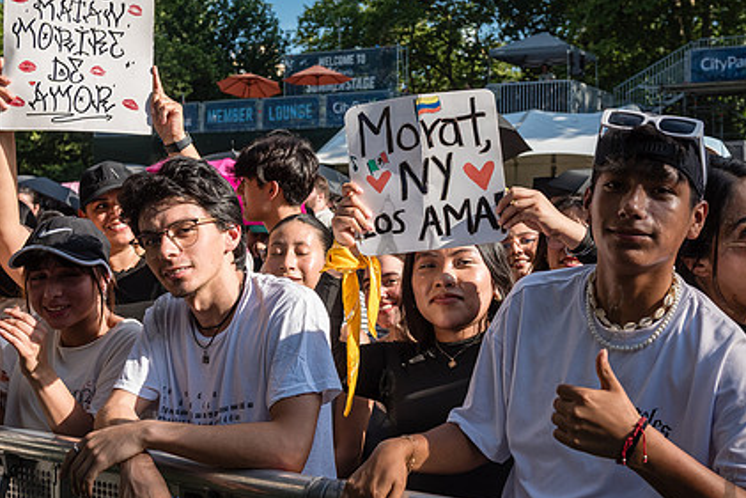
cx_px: 399
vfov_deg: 27.5
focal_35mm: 49
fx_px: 1016
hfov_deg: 40.3
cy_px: 225
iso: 500
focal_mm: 34
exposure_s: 1/2000
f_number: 5
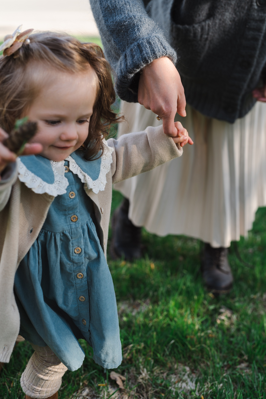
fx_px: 555
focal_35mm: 50
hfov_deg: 27.0
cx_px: 133
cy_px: 200
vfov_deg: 39.6
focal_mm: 50
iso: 160
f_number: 3.2
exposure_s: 1/320
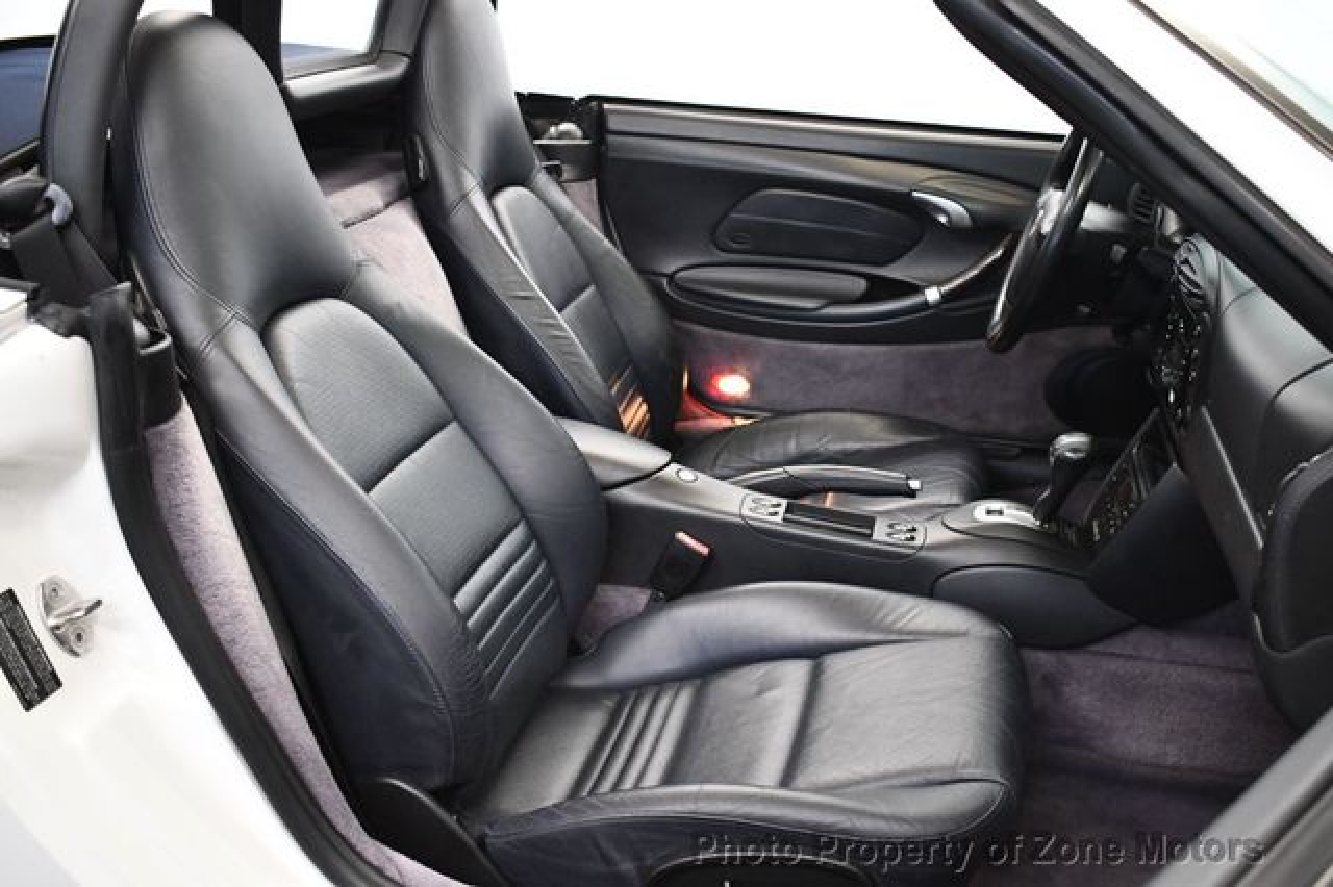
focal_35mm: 37
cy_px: 444
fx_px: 1369
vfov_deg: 35.9
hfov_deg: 51.9
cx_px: 666
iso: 3200
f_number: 4
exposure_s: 1/125
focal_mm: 25
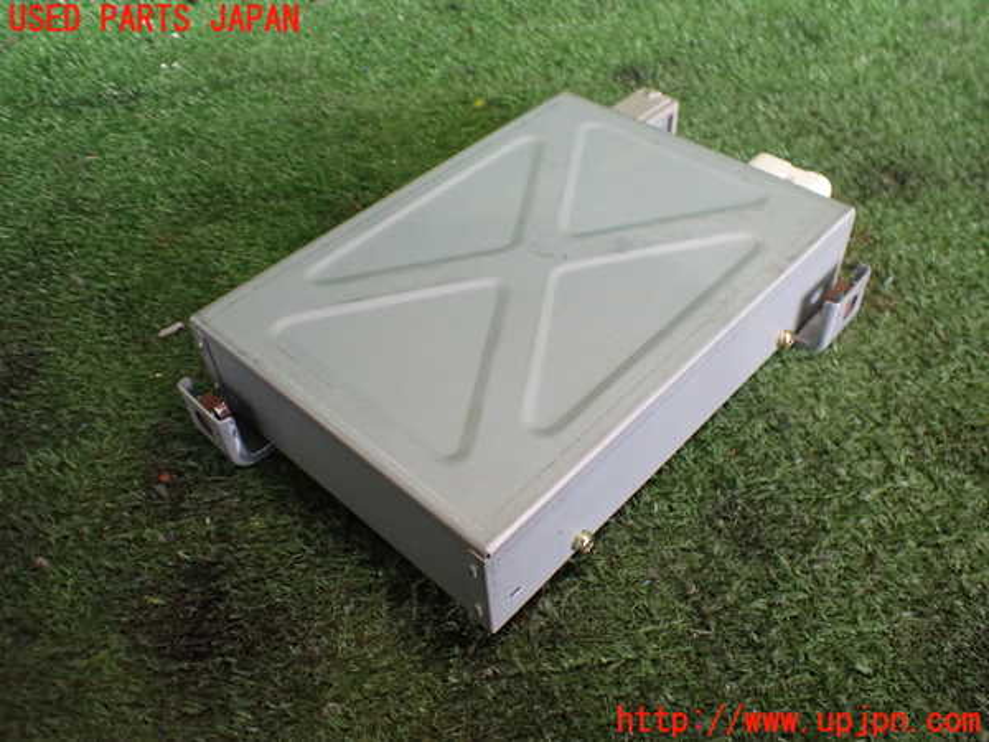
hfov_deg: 60.0
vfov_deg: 46.8
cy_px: 371
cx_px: 494
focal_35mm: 30
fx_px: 857
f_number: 2.3
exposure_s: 1/125
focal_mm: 5.4
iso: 500
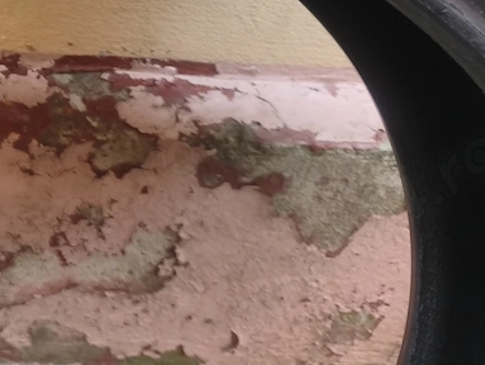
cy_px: -63
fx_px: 841
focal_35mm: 60
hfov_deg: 28.4
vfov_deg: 22.7
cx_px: -84
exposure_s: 1/109
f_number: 1.62
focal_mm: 6.45
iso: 50
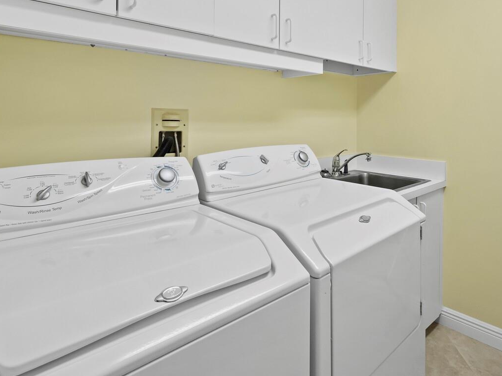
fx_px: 319
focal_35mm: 22
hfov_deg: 75.8
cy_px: 119
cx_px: 294
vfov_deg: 59.4
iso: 400
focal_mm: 7
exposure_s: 1/15
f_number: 7.1
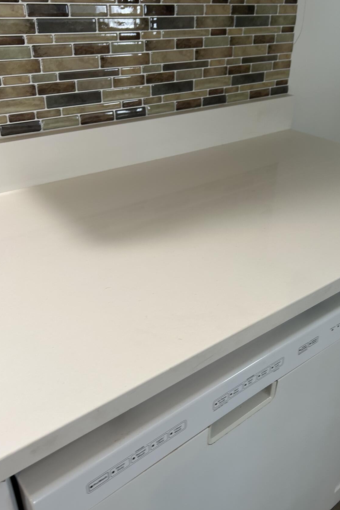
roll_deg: -1.4
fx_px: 453
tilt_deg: -27.7
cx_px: 189
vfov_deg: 58.6
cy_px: 231
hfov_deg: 41.1
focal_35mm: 32
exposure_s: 1/60
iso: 80
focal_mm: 5.7
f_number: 1.5
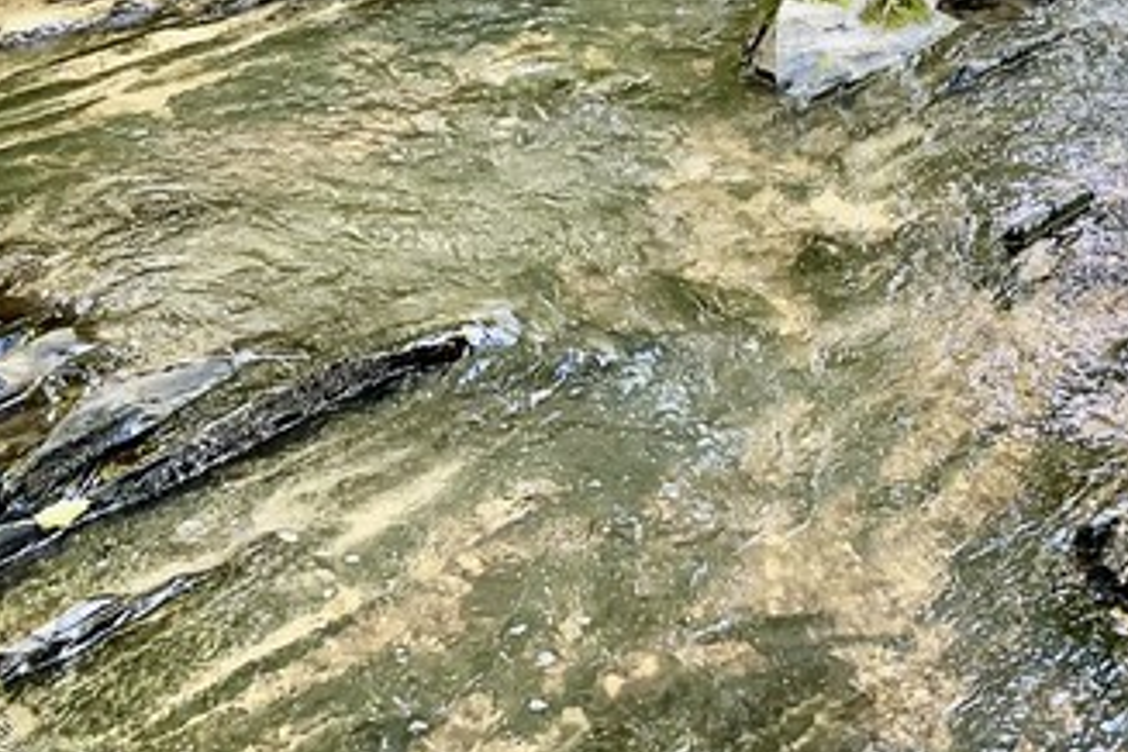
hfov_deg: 37.5
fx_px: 1661
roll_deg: +2.5
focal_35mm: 53
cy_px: 428
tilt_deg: -31.8
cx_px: 511
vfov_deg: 25.5
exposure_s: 1/60
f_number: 1.6
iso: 320
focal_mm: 5.1
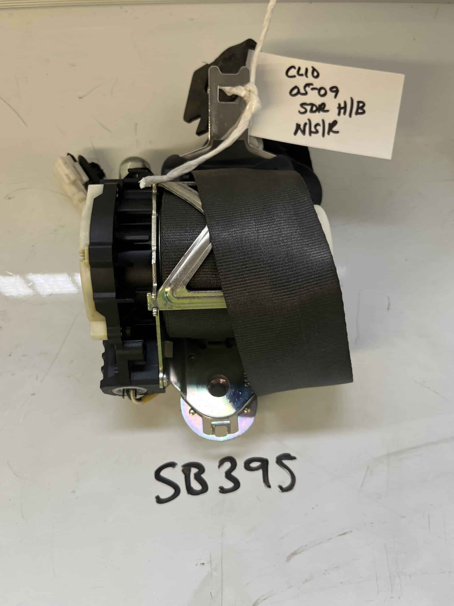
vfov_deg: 65.3
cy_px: 301
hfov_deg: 51.4
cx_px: 226
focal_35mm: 27
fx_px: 472
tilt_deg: -73.1
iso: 100
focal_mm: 5.1
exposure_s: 1/122
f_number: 1.6
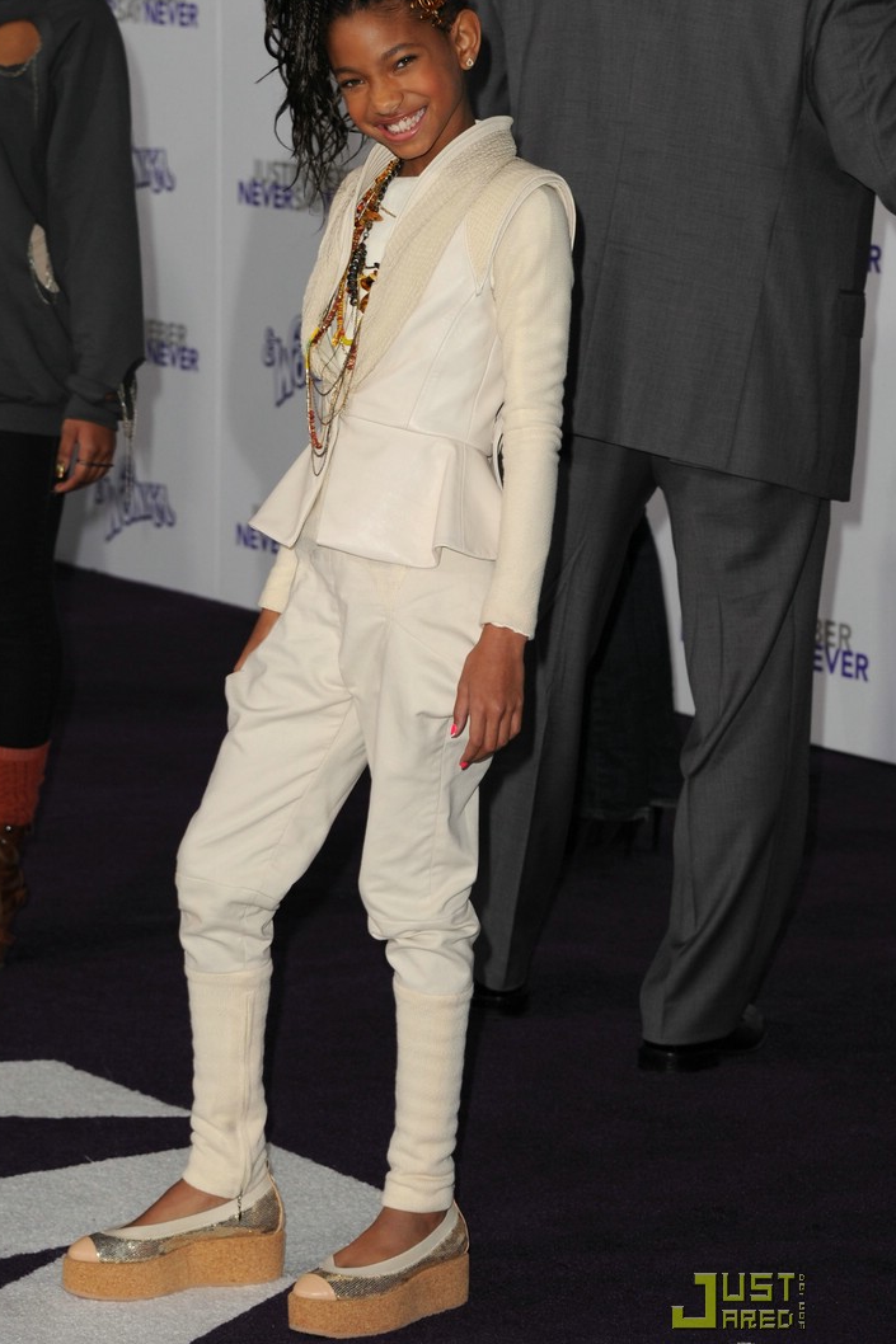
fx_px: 5004
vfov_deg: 15.3
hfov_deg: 10.2
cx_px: 400
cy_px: 616
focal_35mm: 134
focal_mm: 116
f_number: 7.1
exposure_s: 1/250
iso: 500
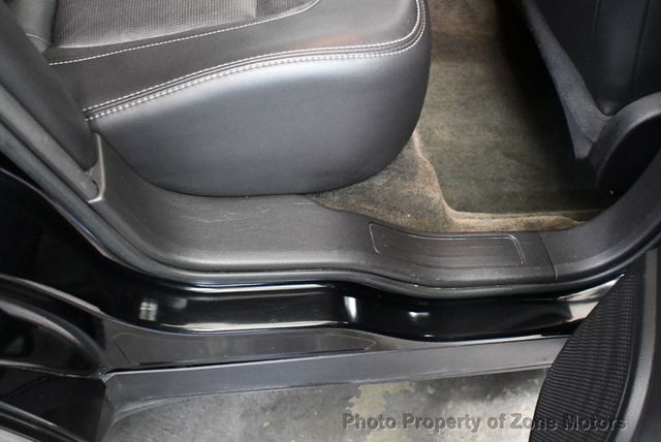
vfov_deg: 36.9
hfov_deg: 53.1
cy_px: 221
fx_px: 662
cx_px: 330
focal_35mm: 36
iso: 6400
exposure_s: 1/60
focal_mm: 18
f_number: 3.5
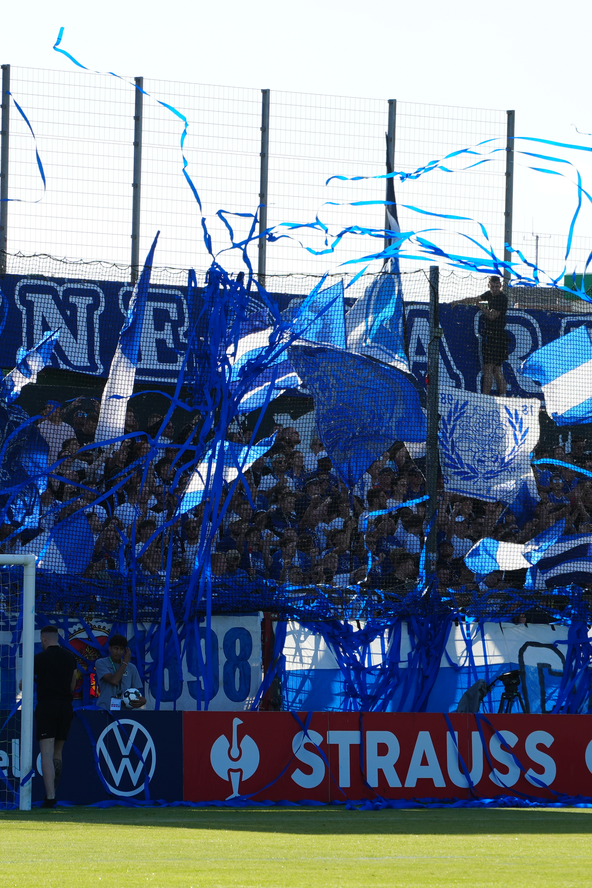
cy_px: 443
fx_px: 6561
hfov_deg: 5.2
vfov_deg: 7.7
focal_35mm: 266
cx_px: 339
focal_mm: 118
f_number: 7.1
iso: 100
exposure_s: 1/250
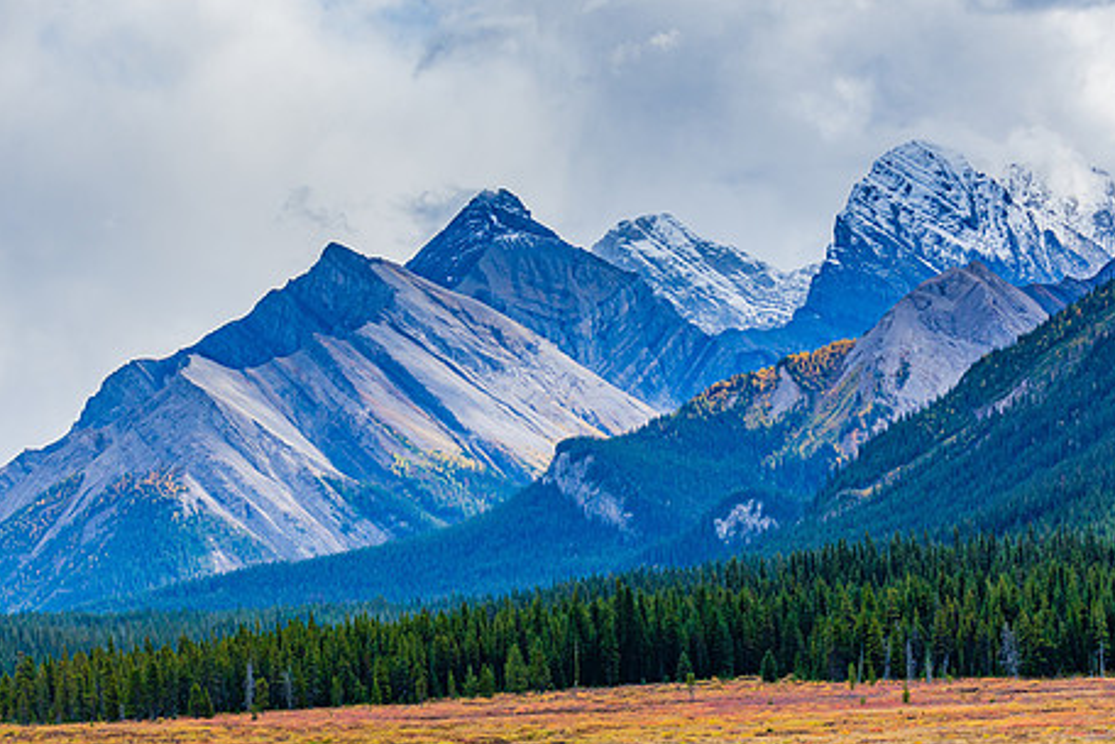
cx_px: 495
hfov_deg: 15.0
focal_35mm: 137
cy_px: 371
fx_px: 4243
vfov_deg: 10.0
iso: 200
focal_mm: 70
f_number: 10
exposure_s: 1/500
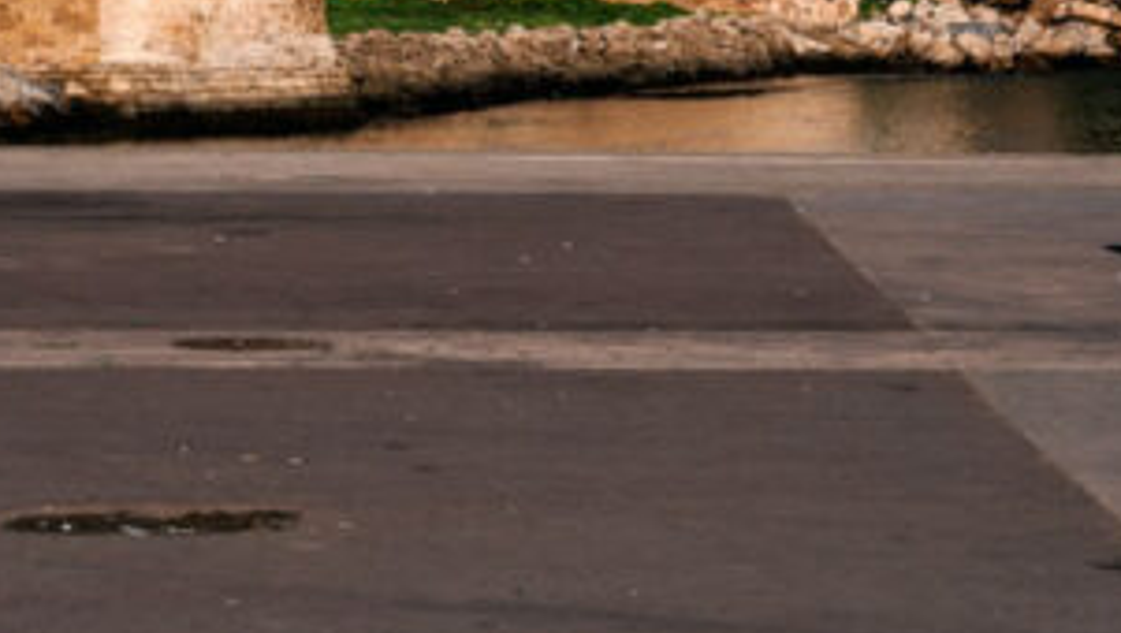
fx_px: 5296
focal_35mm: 178
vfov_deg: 6.7
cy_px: -572
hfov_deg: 12.1
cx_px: 667
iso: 100
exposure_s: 1/2000
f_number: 4
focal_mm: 50
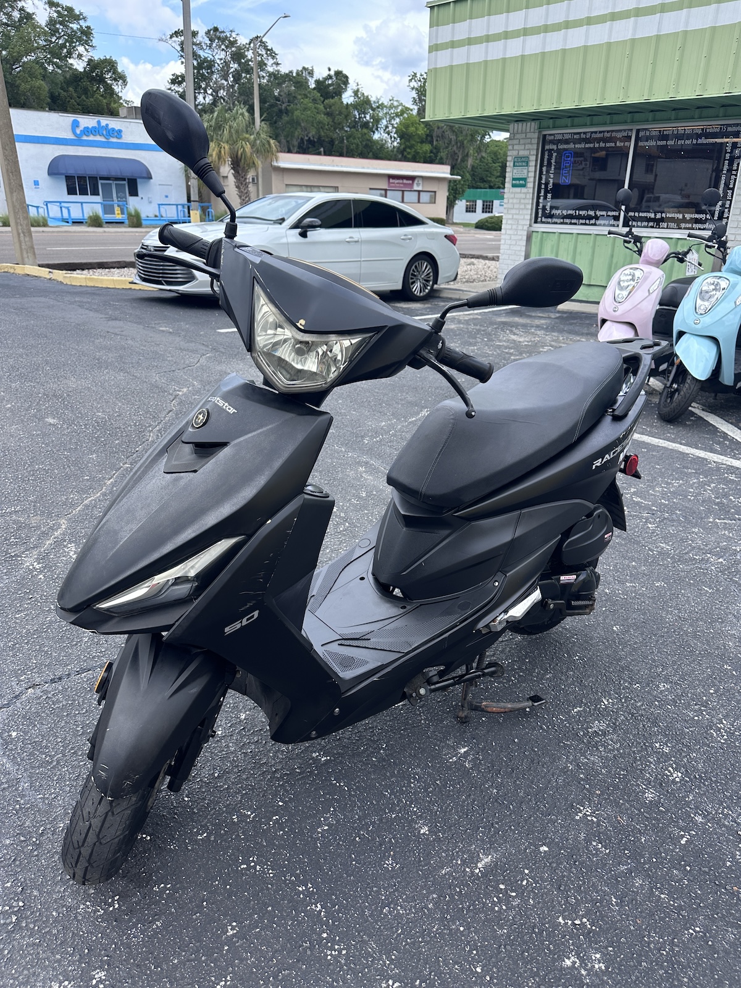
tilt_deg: -22.9
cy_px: 494
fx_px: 685
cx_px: 370
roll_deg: -1.0
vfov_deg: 71.6
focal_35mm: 24
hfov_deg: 56.8
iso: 80
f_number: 1.78
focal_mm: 6.86
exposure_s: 1/1304
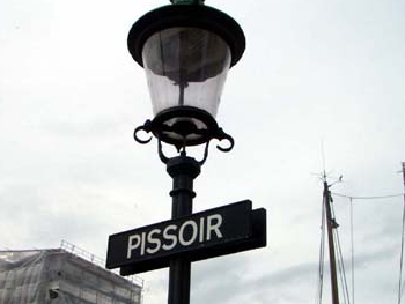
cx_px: 155
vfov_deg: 26.5
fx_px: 644
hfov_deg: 34.8
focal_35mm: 55
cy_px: 186
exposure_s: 1/2000
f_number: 4.3
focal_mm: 5.8
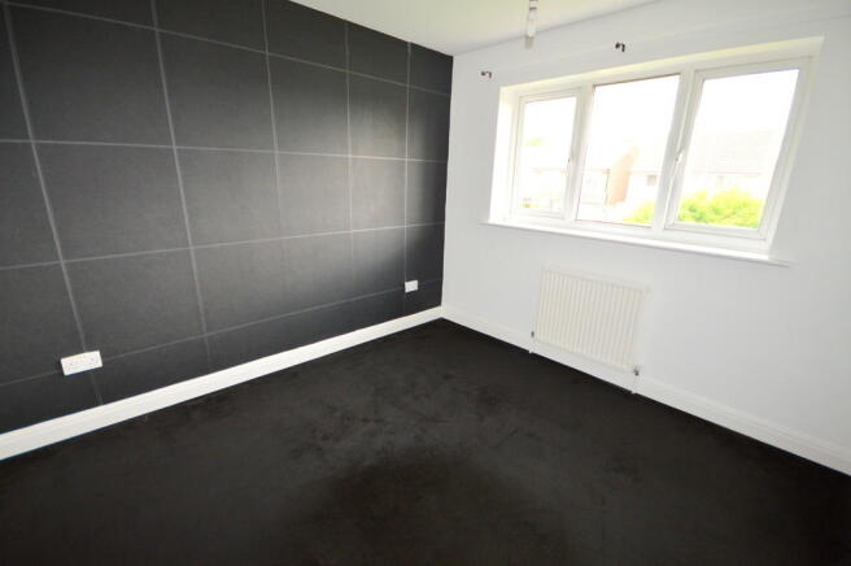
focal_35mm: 15
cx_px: 426
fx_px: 354
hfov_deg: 100.4
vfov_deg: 77.2
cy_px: 283
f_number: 4
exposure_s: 1/60
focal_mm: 10
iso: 450
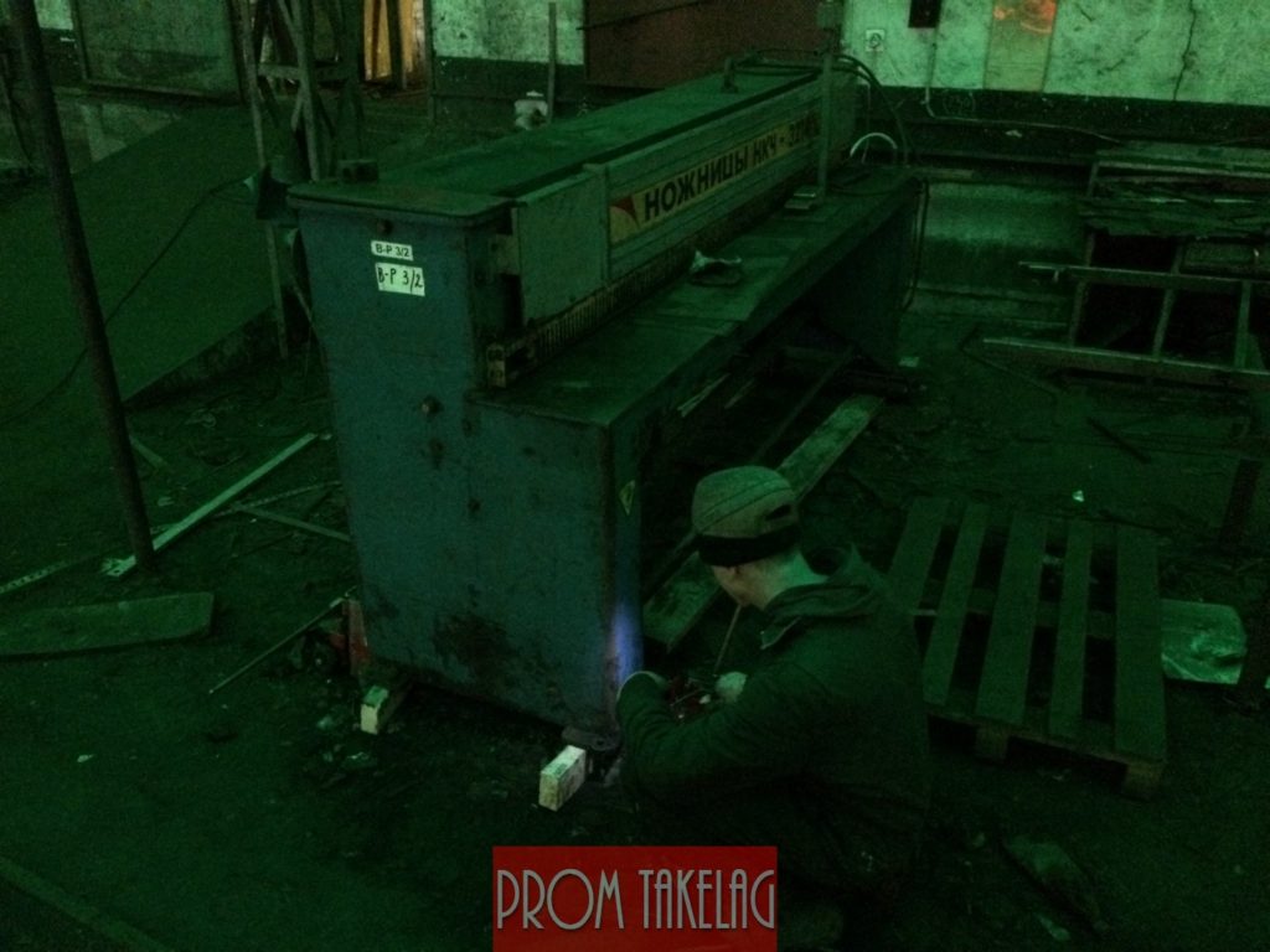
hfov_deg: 61.7
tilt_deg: -26.7
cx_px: 635
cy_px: 476
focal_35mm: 29
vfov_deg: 48.2
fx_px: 1064
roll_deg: -0.3
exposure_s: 1/15
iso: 2000
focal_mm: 4.15
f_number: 2.2
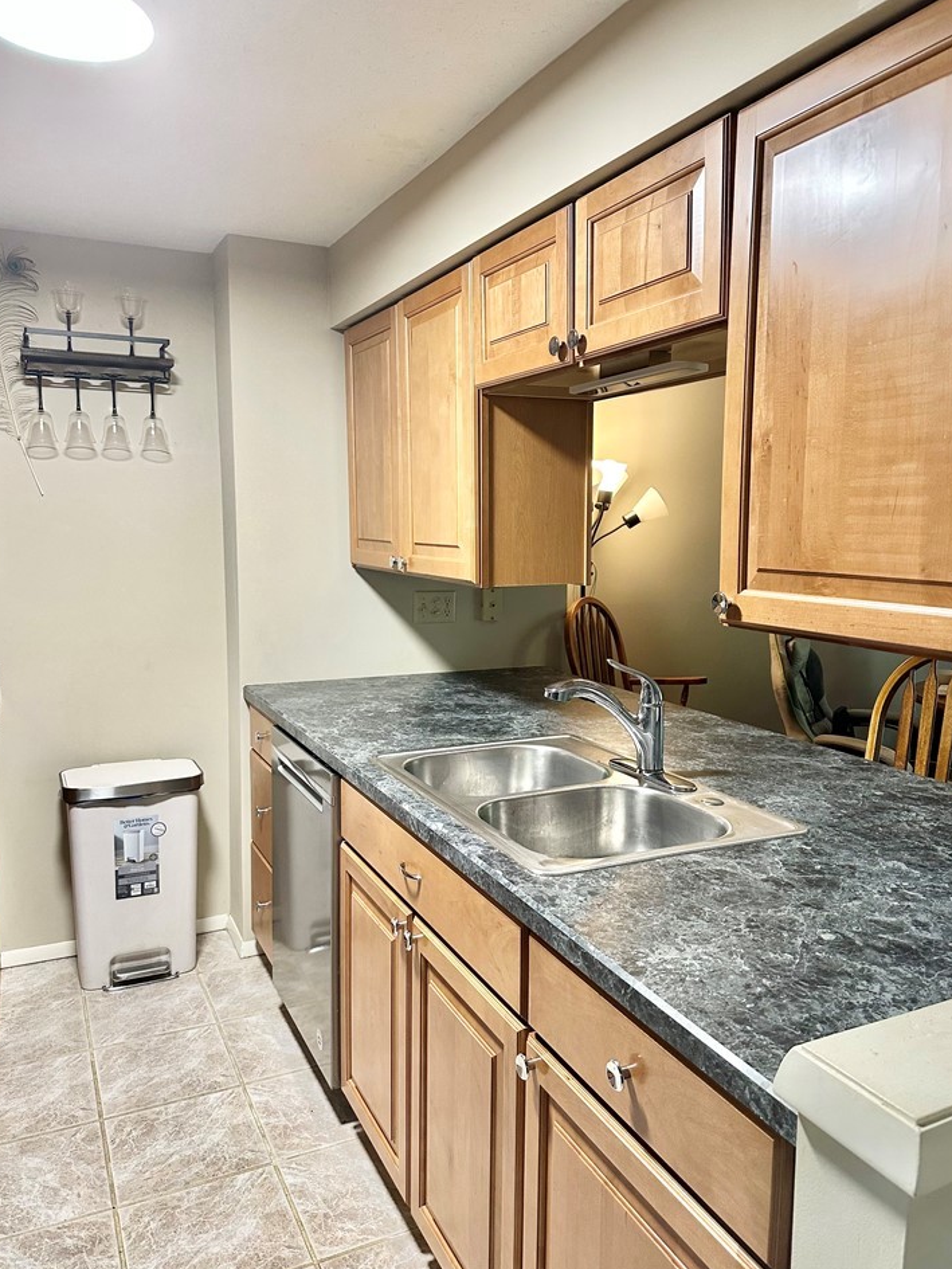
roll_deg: -1.5
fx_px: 953
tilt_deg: -5.5
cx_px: 498
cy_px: 634
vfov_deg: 67.3
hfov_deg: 53.1
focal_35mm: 26
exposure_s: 1/60
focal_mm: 6.86
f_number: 1.78
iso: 320
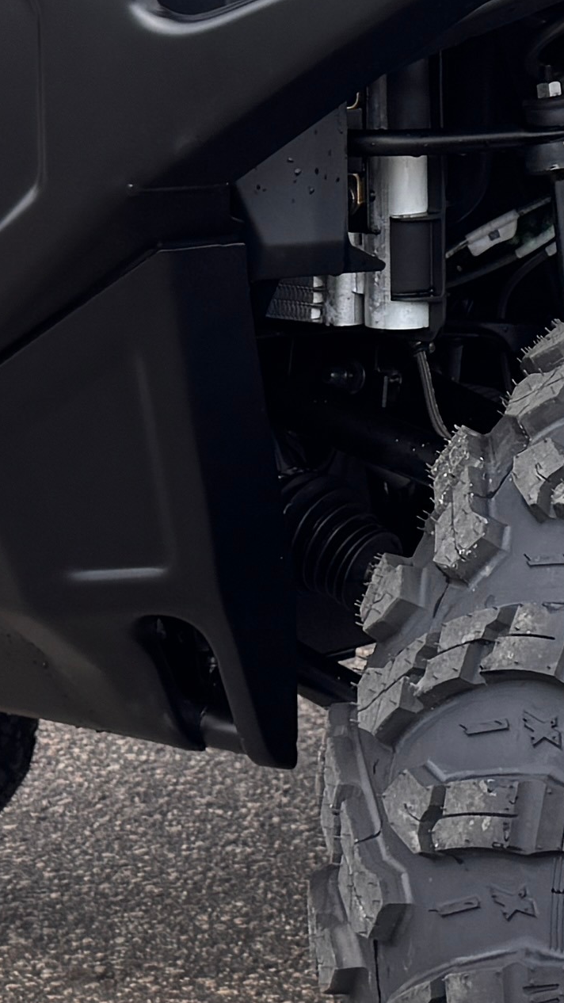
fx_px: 3138
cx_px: 670
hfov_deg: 10.1
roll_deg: +0.0
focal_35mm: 118
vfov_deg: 17.5
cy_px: -108
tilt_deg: -0.9
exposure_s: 1/2415
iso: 80
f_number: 1.78
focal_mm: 6.76
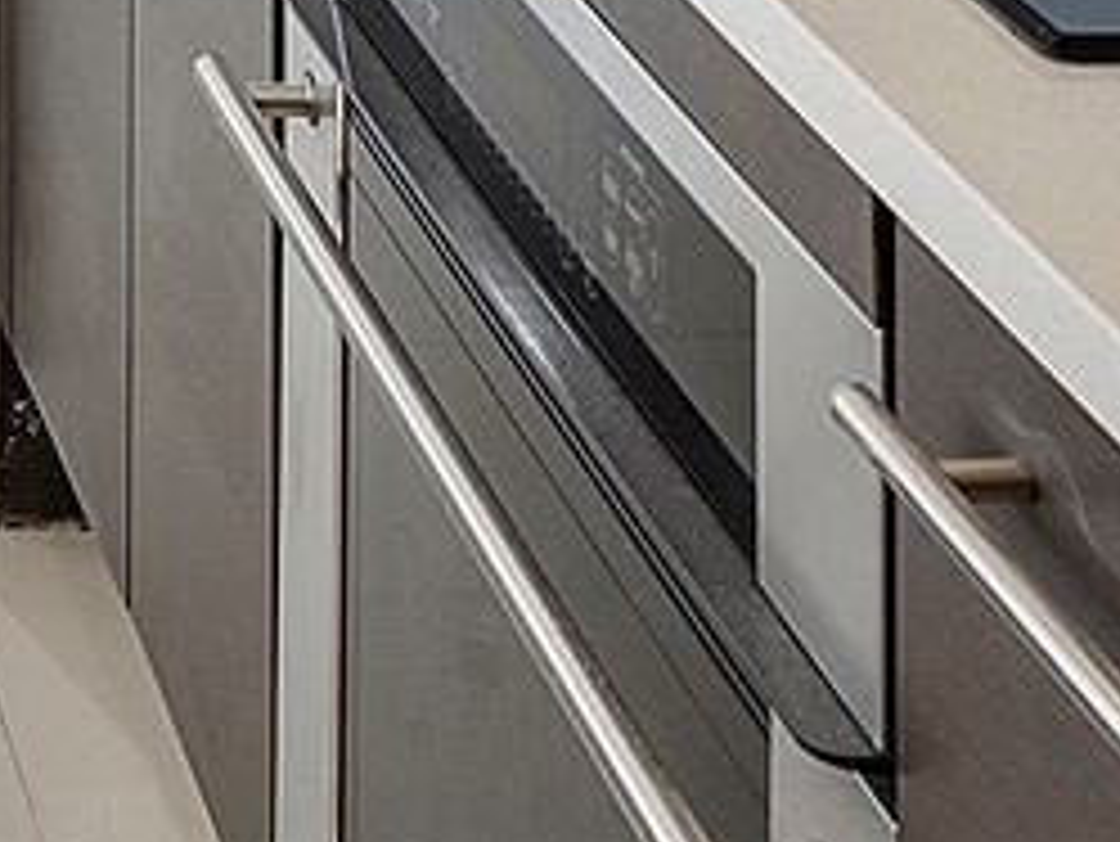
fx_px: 3820
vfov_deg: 10.3
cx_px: -605
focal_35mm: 118
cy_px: -1412
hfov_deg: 15.3
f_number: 8
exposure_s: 1/15
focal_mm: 18
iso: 640
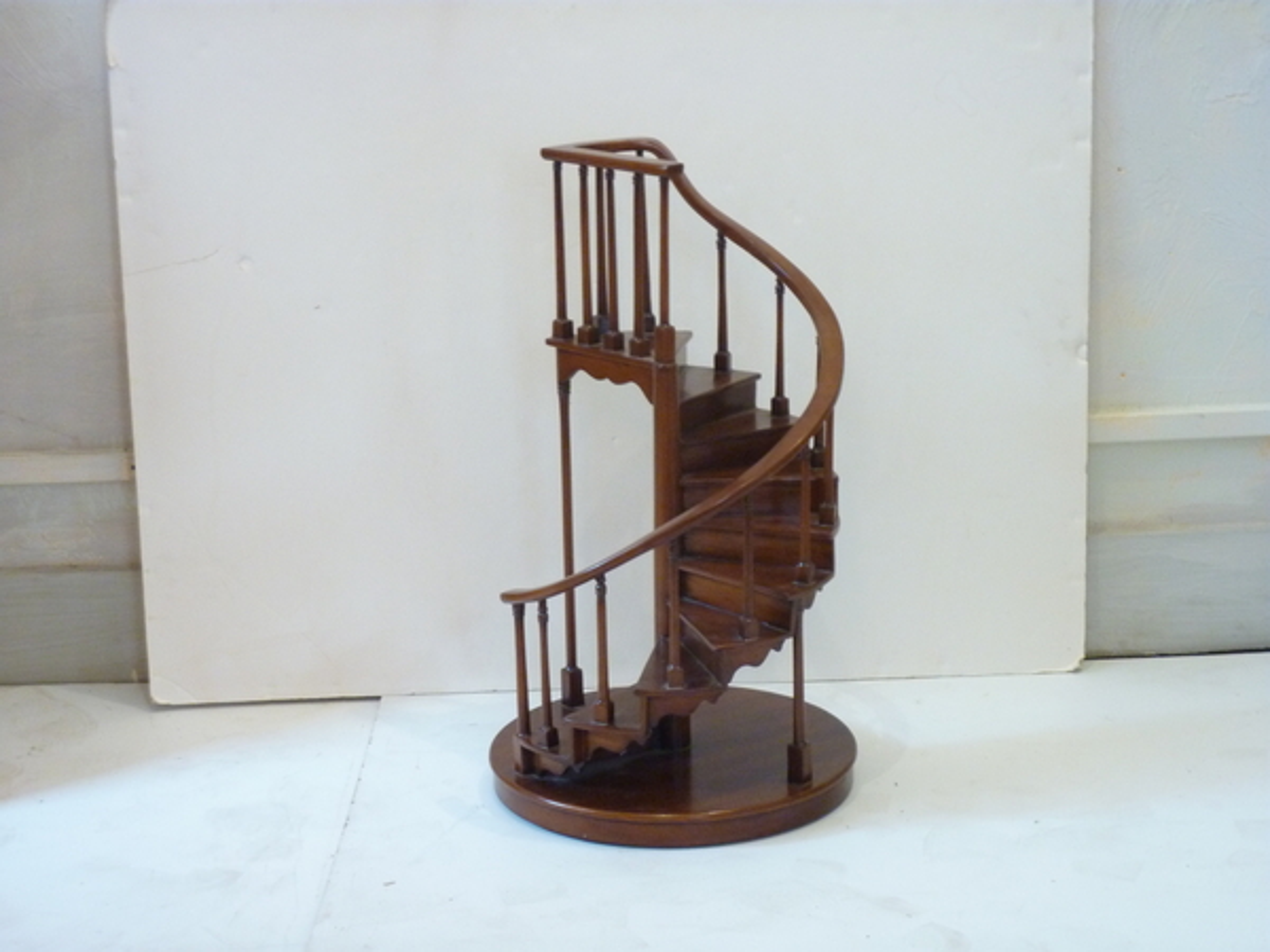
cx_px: 635
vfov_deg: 20.4
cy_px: 476
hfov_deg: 27.0
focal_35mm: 72
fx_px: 2642
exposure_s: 1/8
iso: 400
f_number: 4.1
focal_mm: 11.9
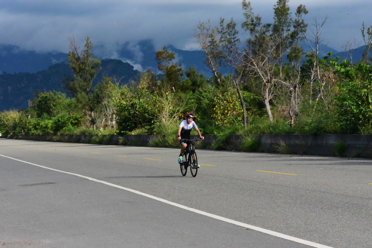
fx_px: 1396
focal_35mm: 135
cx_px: 186
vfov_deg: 10.2
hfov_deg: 15.2
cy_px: 124
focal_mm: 135
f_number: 25
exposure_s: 1/4000
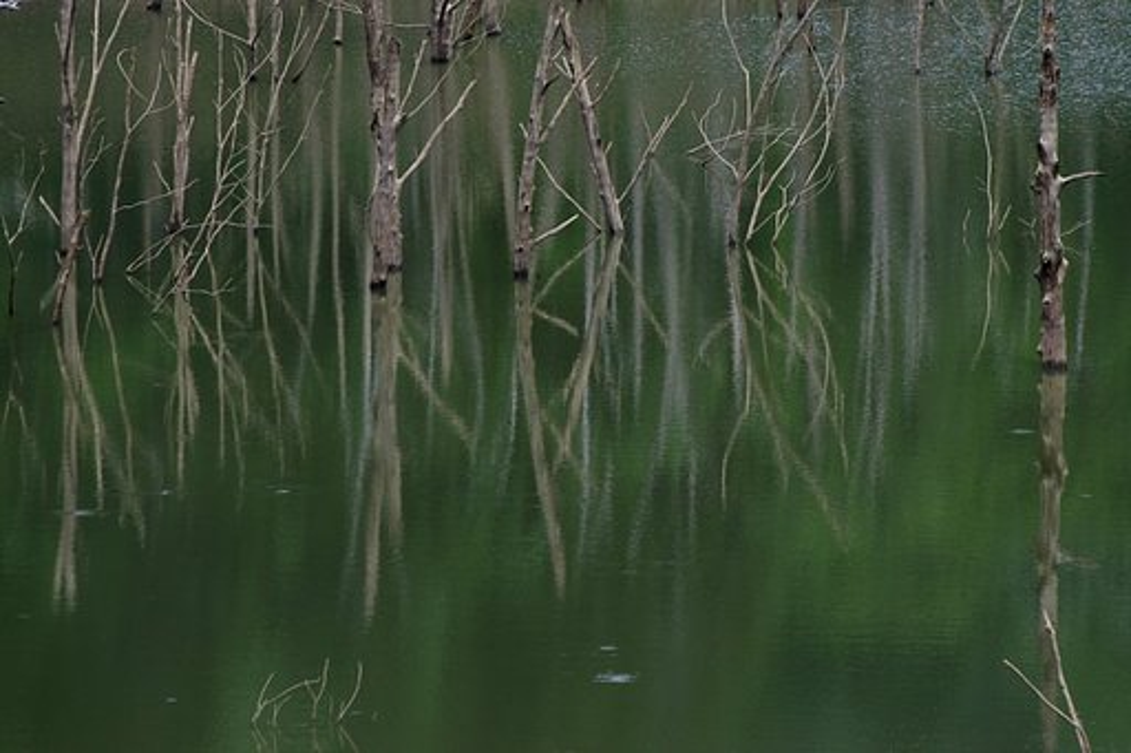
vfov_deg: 4.6
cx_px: 566
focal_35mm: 300
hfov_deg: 6.9
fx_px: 9421
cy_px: 376
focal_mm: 200
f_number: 8
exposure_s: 1/400
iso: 200
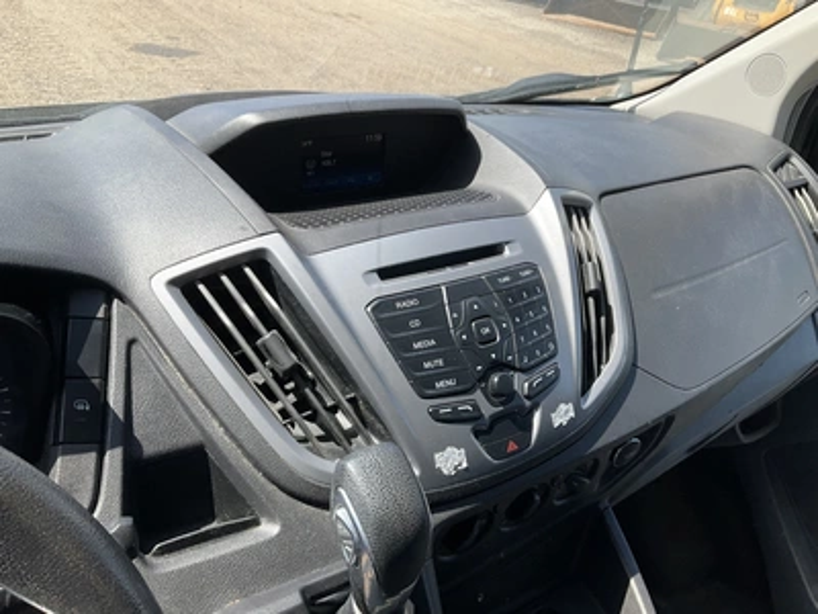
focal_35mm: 29
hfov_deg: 61.7
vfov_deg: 48.2
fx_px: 685
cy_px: 307
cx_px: 409
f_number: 1.8
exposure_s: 1/545
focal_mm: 3
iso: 25
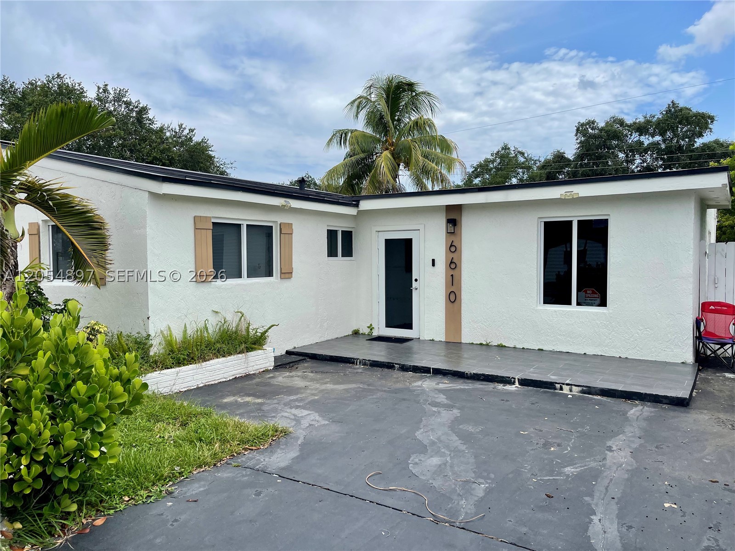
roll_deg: +0.0
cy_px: 276
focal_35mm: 25
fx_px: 531
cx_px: 368
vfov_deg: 54.9
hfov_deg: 69.4
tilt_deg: -2.1
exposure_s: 1/3165
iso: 32
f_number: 1.6
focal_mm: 5.1
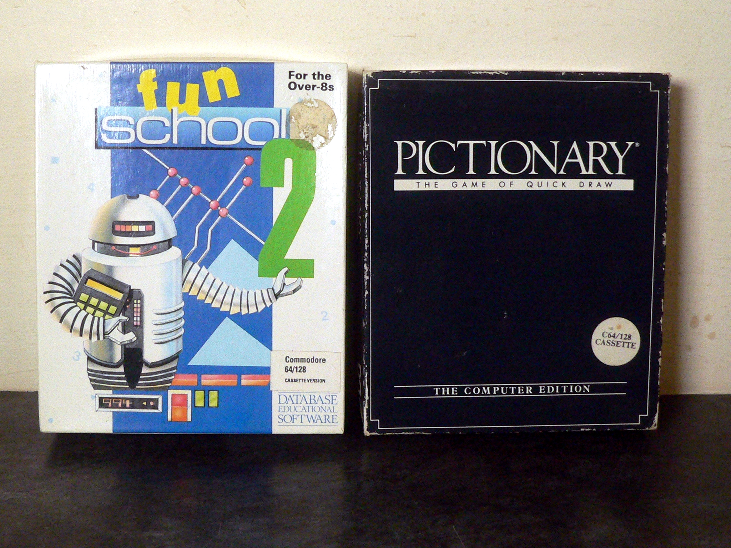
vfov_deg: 39.7
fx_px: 760
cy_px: 274
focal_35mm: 36
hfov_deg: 51.4
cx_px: 366
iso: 400
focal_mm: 6
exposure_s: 1/40
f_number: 2.8
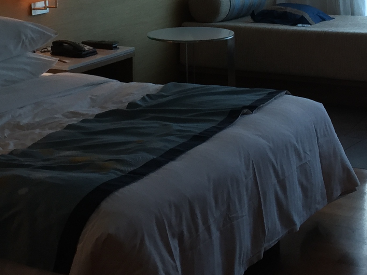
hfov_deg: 23.3
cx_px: 207
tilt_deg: -3.5
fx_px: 890
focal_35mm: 84
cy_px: -51
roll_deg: +0.9
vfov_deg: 16.8
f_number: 2.2
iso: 50
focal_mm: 4.15
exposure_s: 1/100
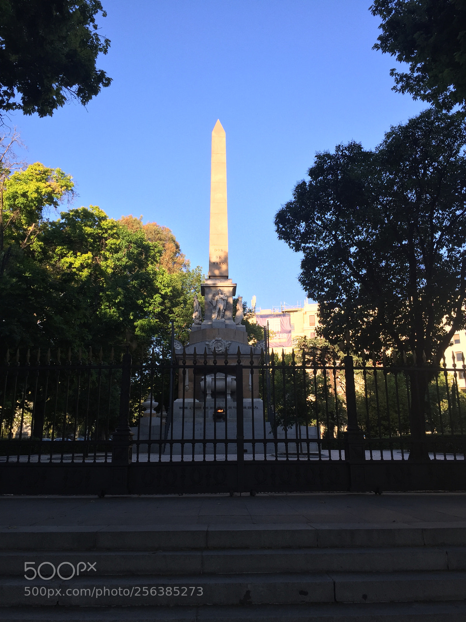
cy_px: 311
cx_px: 233
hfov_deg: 48.2
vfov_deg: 61.7
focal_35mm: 29
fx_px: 521
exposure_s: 1/465
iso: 32
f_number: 2.2
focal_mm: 4.15
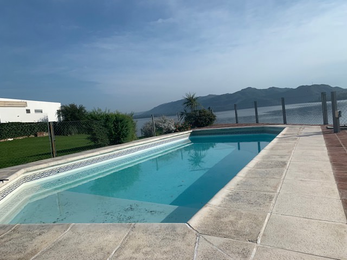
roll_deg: +3.8
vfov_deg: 53.1
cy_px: 130
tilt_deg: -3.6
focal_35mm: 26
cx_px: 174
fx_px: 261
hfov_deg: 67.3
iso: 25
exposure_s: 1/4902
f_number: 1.8
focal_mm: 4.25
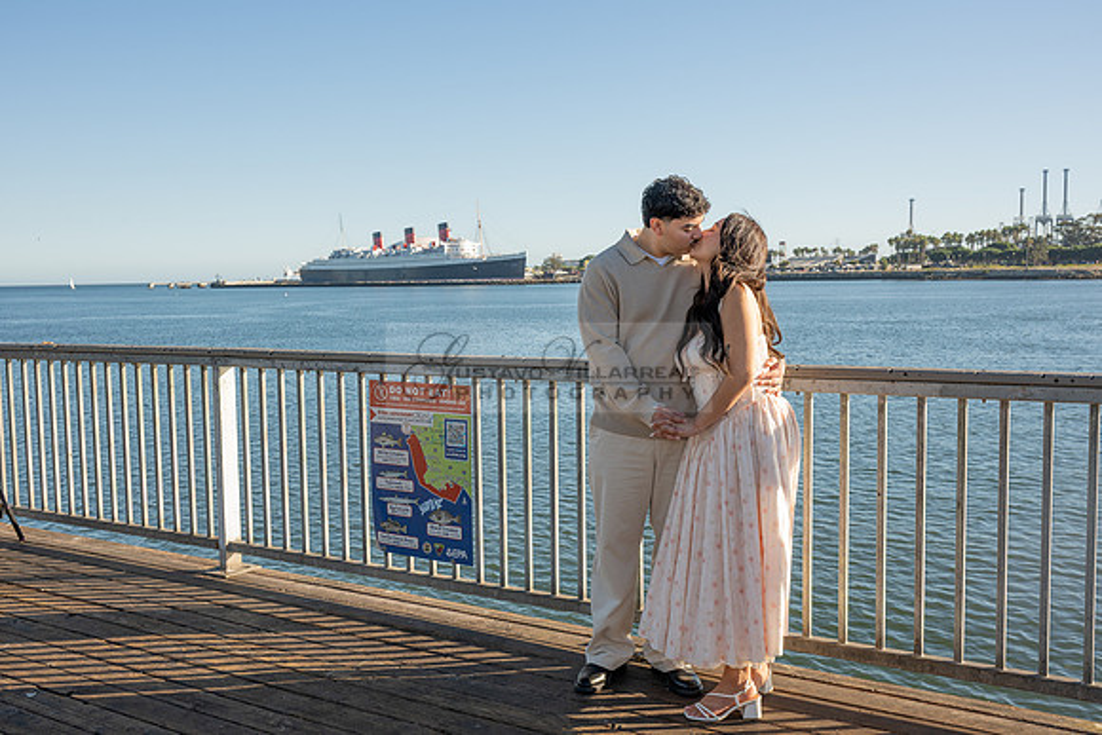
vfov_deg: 36.9
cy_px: 368
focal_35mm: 36
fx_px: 1102
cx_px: 551
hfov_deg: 53.1
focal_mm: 36
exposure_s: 1/200
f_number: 9
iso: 200
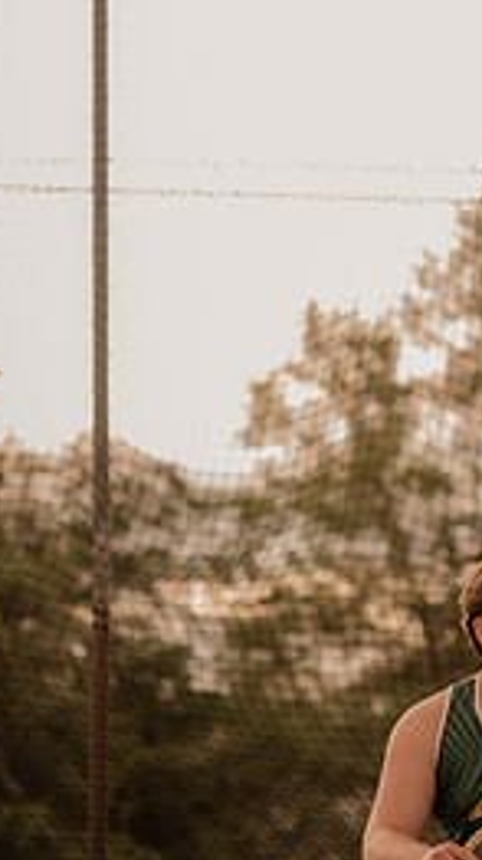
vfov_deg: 15.9
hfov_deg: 8.9
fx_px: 3073
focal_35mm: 135
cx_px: 443
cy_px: 450
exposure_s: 1/1000
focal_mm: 50
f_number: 1.6
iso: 125
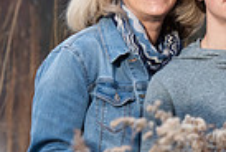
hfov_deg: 3.4
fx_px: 3850
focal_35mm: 612
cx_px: 308
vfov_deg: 2.3
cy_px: 55
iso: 800
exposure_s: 1/250
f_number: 5
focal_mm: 145
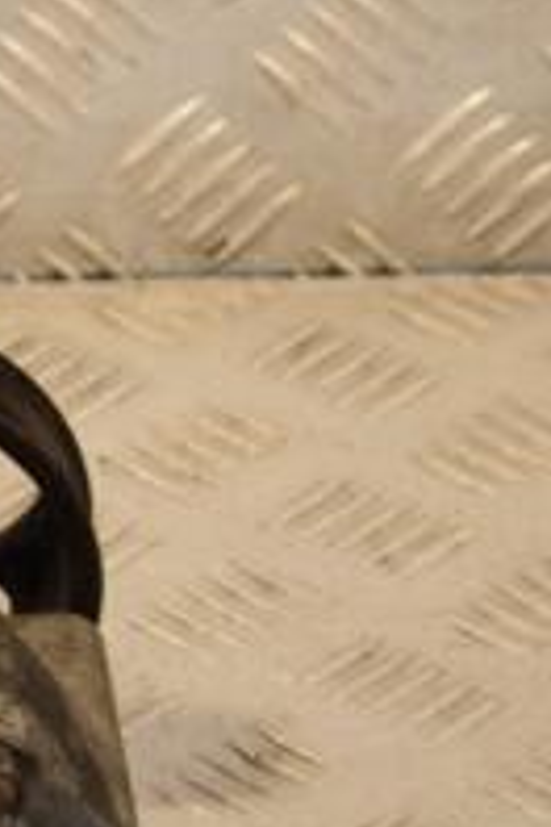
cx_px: -330
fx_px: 6061
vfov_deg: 7.8
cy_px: 547
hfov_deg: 5.2
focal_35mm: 264
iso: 800
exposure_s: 1/200
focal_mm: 58
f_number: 7.1
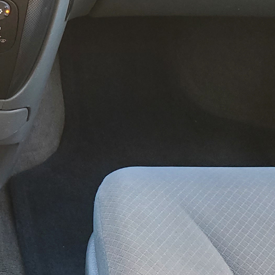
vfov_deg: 19.2
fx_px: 791
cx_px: -113
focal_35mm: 88
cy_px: 5
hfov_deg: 18.0
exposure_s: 1/31
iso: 160
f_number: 2.4
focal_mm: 4.3
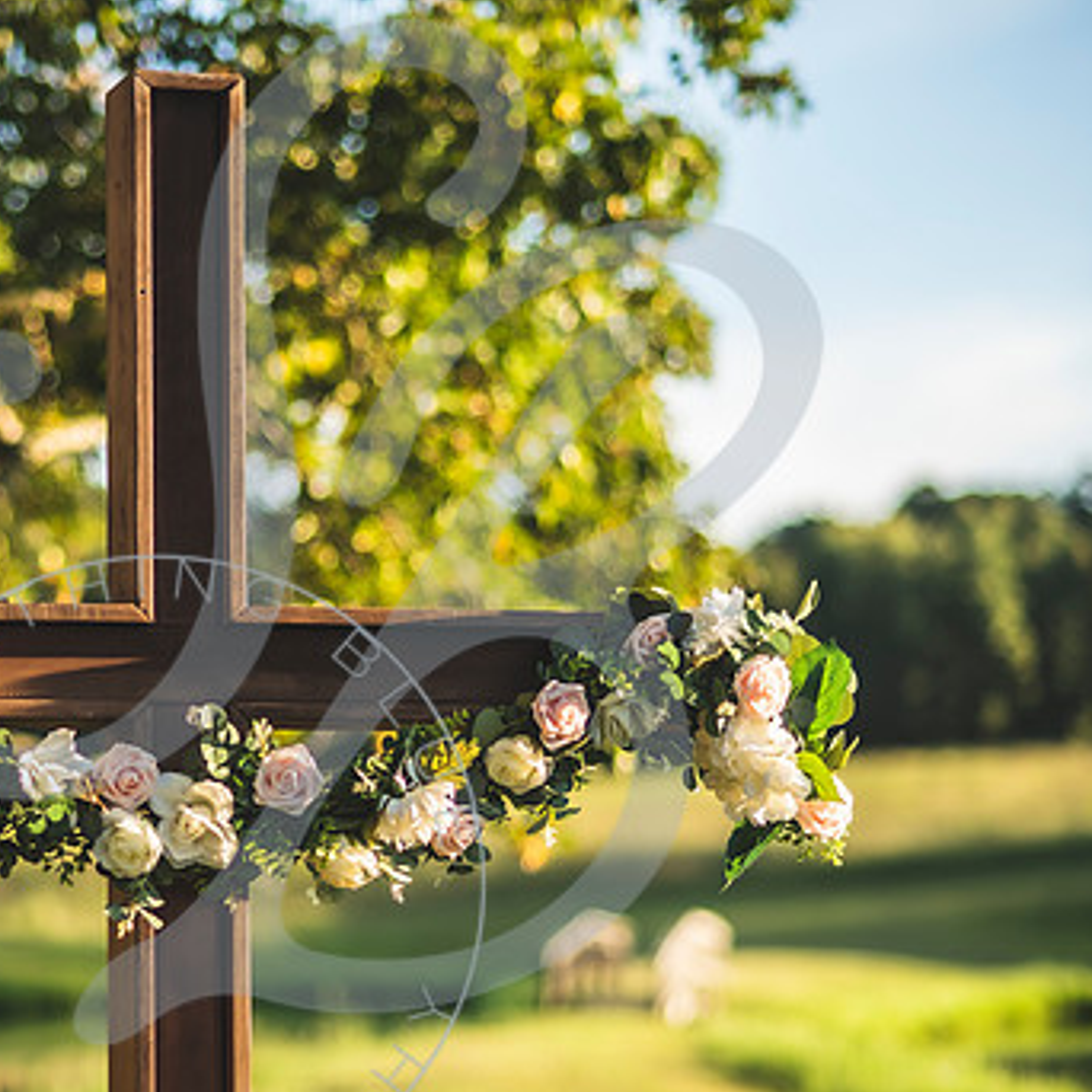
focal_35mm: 126
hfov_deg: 13.8
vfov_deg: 13.8
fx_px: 4497
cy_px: 615
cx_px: 301
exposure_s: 1/1000
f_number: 1.8
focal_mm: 85
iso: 100
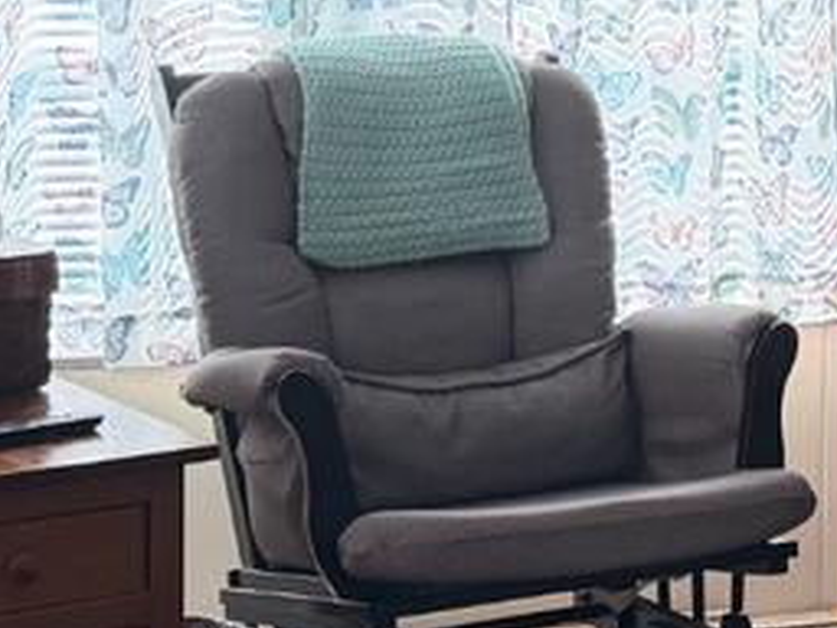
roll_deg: -0.1
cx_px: 1301
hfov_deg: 13.6
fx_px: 3264
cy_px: -46
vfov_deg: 10.9
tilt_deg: -4.7
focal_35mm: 135
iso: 200
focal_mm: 6.76
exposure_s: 1/125
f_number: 1.78
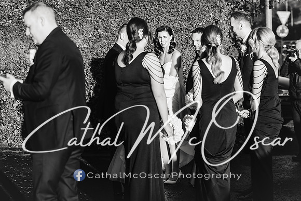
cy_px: 76
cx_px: 187
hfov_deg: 16.5
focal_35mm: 124
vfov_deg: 11.0
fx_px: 1039
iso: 200
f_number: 2.8
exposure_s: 1/2000
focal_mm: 100
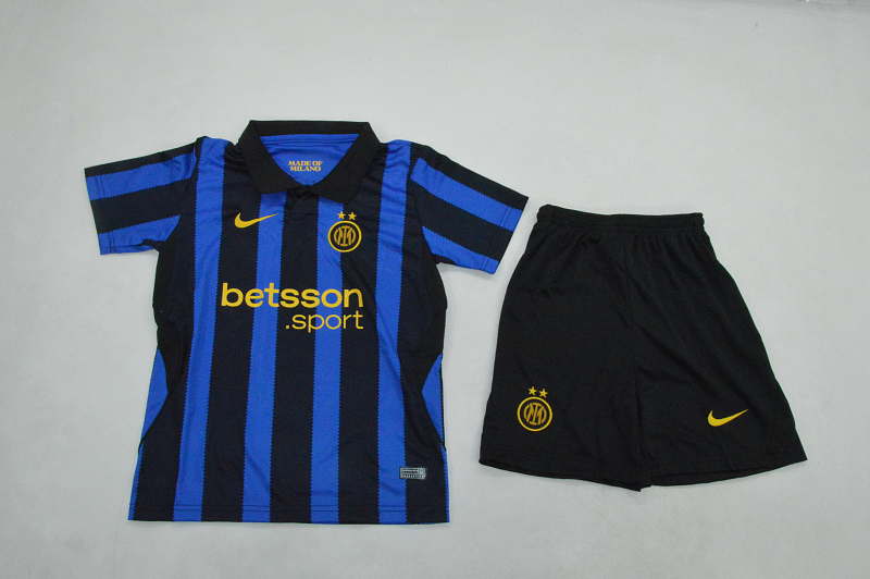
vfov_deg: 41.6
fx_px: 761
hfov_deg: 59.5
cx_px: 435
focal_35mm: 32
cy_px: 290
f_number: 25
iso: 6400
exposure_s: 1/200
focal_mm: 21
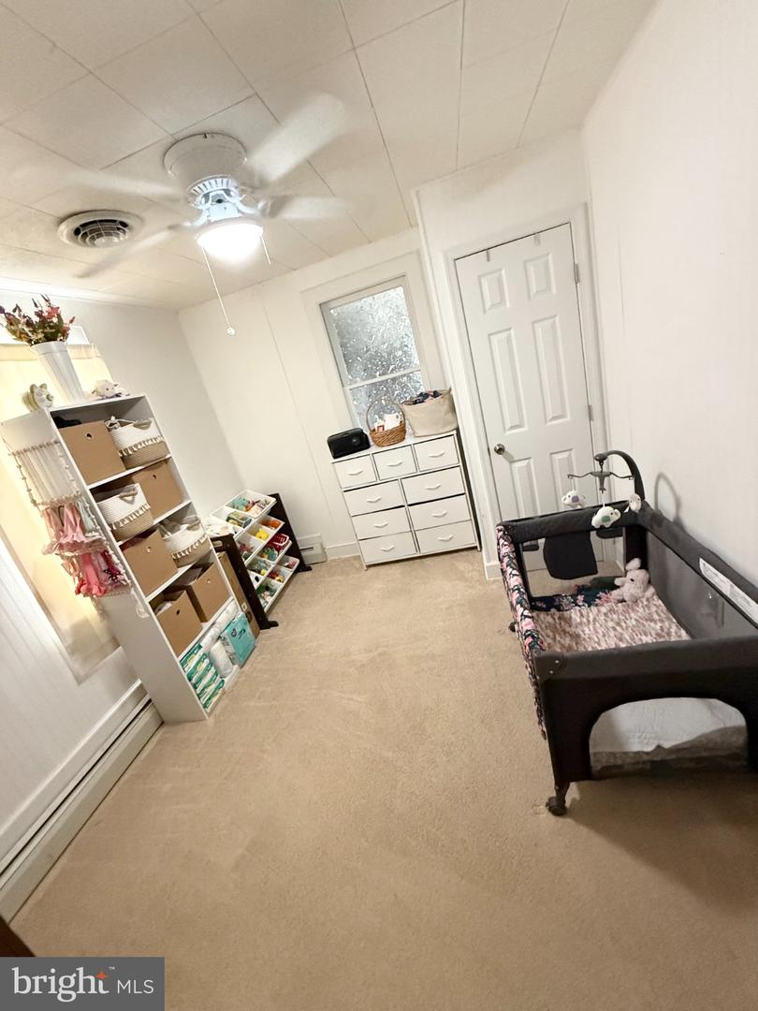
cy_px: 506
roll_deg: +15.0
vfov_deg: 102.1
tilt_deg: -17.2
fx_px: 409
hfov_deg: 85.7
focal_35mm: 14
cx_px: 379
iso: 1000
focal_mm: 2.22
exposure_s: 1/60
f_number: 2.2
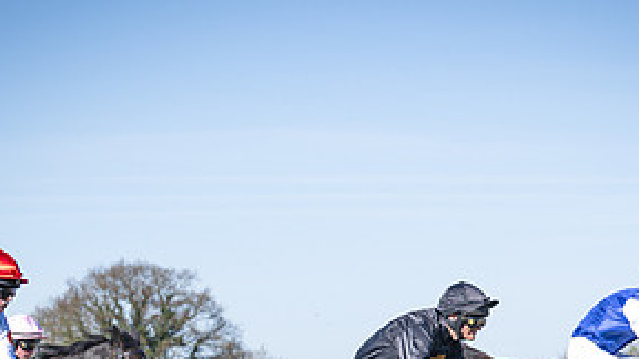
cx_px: 470
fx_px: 2914
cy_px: 463
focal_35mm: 172
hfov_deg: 12.5
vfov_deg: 7.0
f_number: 4
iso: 200
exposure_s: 1/1600
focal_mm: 70
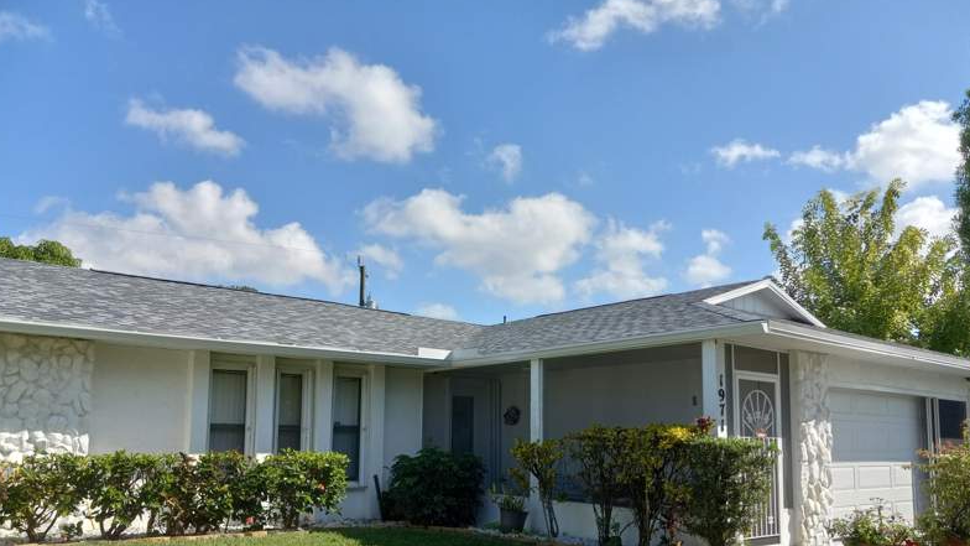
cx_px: 484
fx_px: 772
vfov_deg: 38.5
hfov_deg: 64.3
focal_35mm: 30
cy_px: 364
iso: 40
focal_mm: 3.94
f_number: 1.8
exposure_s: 1/1390
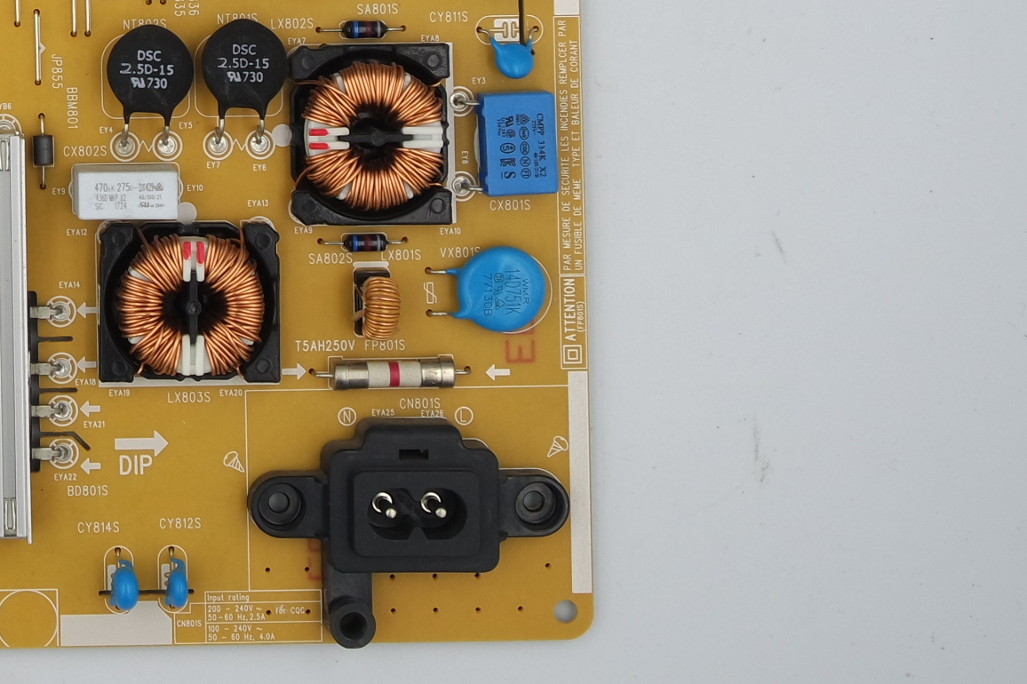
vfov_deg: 13.0
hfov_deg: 19.0
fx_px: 2937
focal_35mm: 103
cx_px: -125
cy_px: -120
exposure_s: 1/100
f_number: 5.6
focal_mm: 15
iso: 160
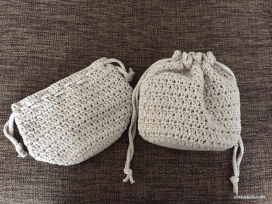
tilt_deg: -77.4
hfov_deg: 61.7
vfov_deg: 48.2
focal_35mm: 29
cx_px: 136
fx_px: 228
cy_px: 102
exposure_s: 1/15
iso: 320
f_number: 2.2
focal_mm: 4.15
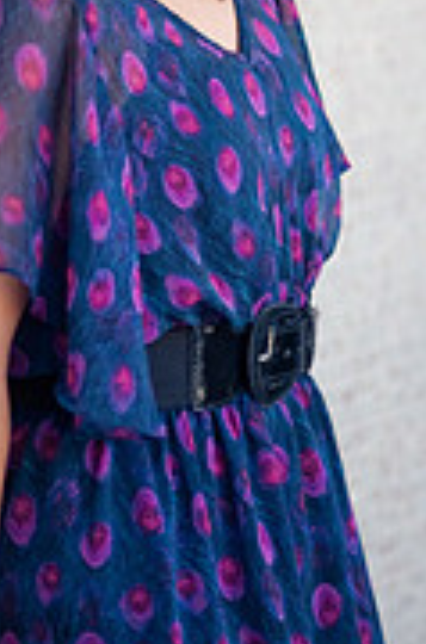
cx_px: 163
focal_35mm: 213
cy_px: -14
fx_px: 3802
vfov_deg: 9.6
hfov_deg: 6.4
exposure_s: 1/400
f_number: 1.8
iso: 320
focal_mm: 85
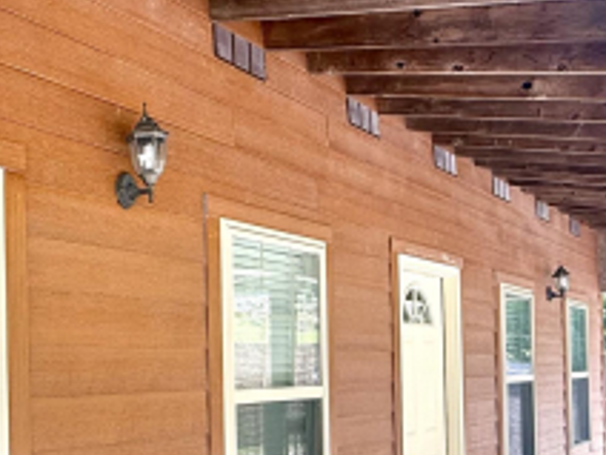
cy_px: 363
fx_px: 770
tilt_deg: +1.0
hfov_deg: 41.9
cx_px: 167
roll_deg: +0.9
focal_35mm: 44
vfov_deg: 32.0
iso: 50
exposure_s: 1/165
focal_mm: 2.22
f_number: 2.2
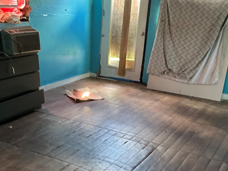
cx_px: 90
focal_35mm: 48
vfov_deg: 30.2
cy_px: 106
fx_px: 316
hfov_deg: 39.5
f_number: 1.8
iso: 320
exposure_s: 1/31
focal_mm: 3
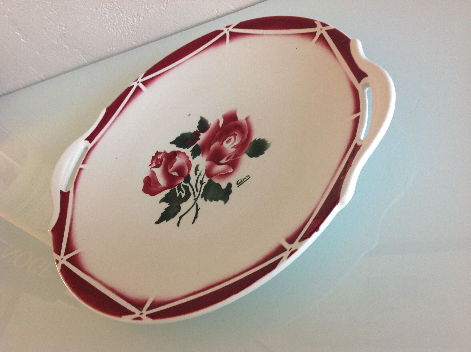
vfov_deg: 40.6
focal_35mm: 35
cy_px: 176
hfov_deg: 52.7
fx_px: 476
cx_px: 236
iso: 125
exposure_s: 1/15
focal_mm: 4.28
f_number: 2.4
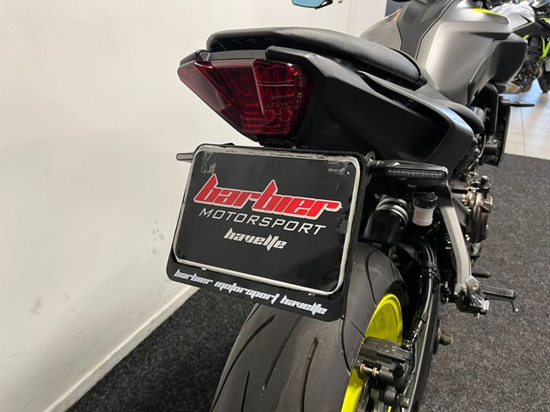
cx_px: 275
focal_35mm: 26
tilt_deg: -24.5
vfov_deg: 53.1
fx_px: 413
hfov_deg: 67.3
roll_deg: +0.0
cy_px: 206
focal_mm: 5.1
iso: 160
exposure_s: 1/50
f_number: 1.6
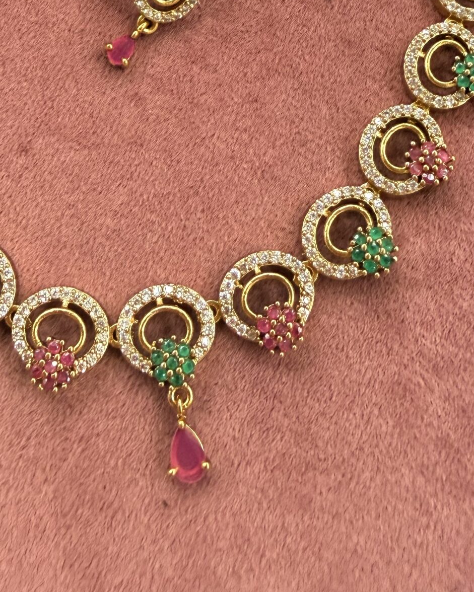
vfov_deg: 34.2
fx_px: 894
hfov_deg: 29.4
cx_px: 137
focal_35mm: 51
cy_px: 34
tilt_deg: -55.4
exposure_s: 1/121
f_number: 2.2
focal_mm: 2.22
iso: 320
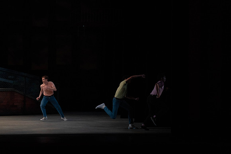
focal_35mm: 123
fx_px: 789
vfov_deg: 11.2
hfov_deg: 16.6
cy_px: 77
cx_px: 116
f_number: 4.5
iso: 3200
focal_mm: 123
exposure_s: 1/400
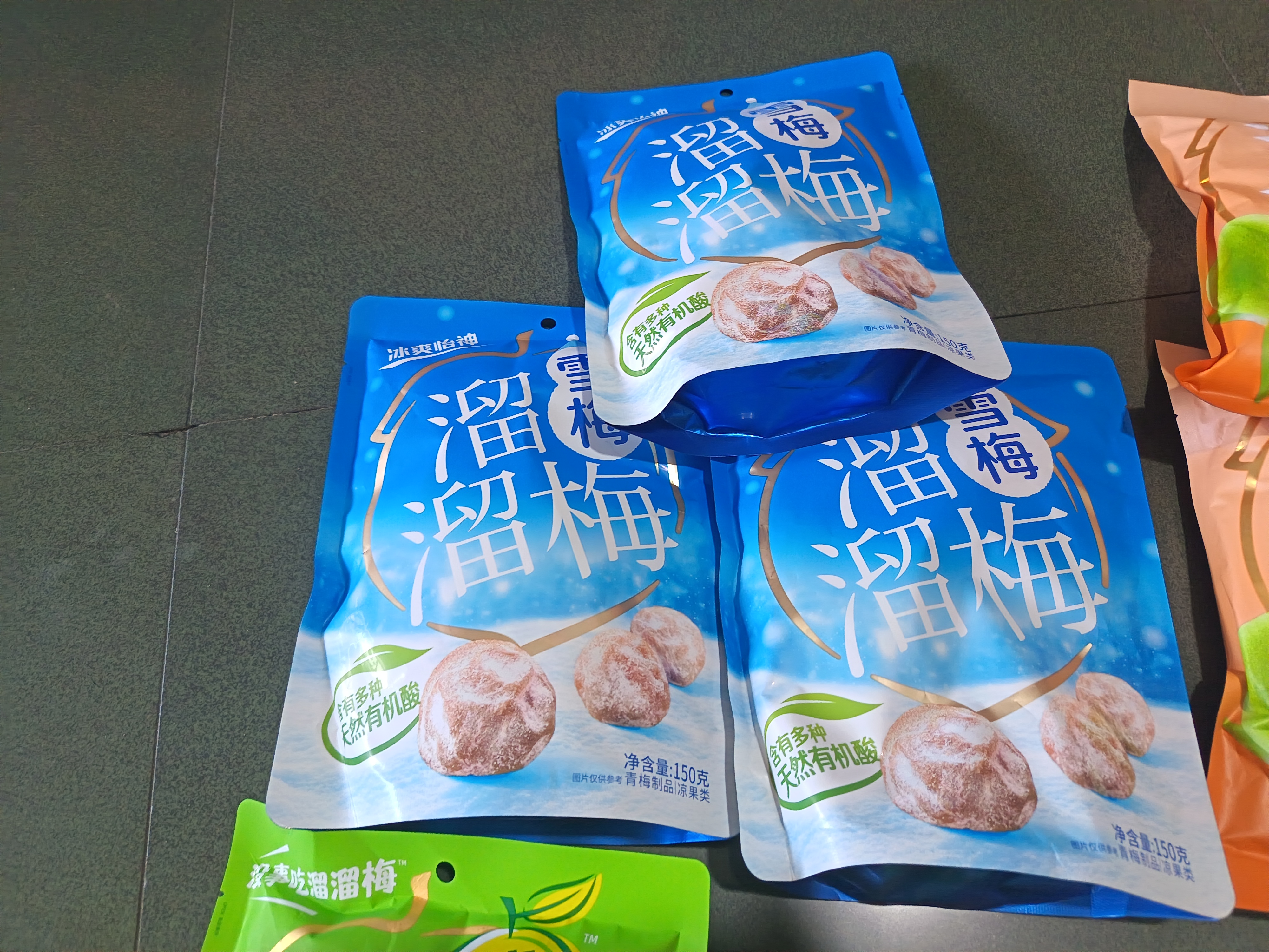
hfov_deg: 71.6
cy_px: 476
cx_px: 634
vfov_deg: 56.8
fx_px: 880
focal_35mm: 24
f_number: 1.75
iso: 3333
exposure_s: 1/50
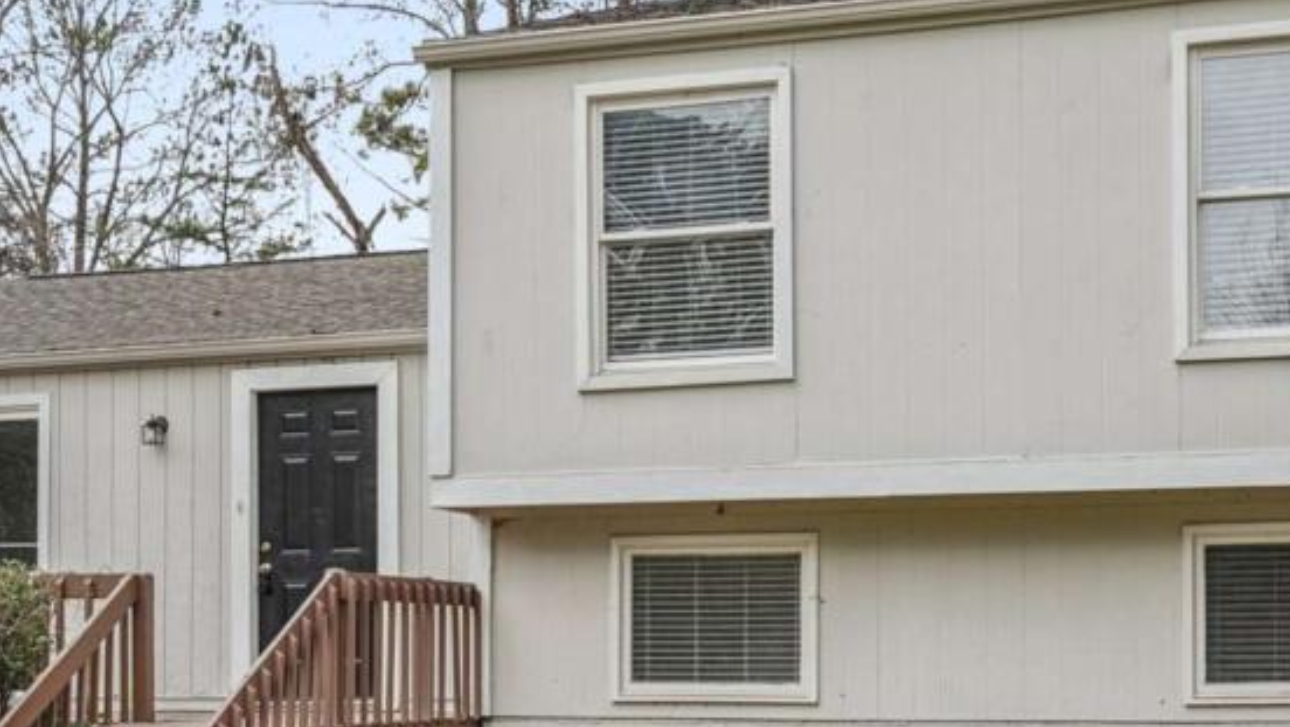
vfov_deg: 18.0
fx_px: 2258
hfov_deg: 31.9
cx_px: 577
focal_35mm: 66
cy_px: 657
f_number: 8
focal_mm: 29
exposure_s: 1/250
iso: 800
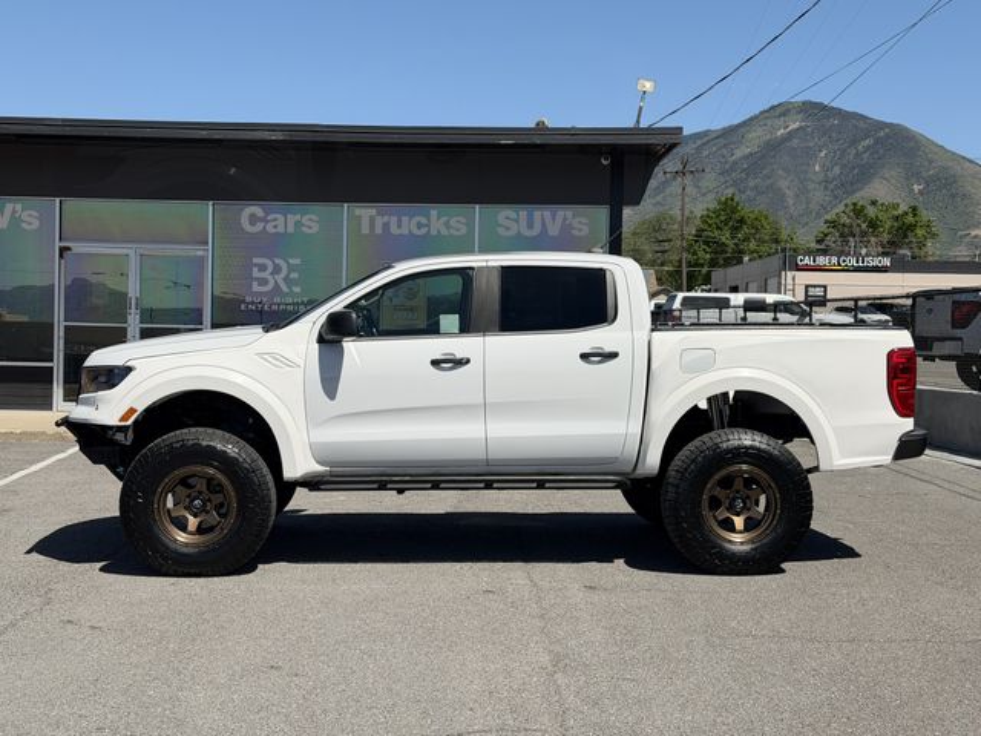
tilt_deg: -1.4
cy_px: 368
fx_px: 1360
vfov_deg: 30.3
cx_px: 490
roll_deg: -0.9
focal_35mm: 48
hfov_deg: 39.7
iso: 64
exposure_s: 1/3891
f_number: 1.78
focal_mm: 6.76
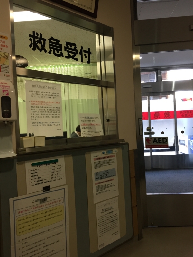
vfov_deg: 61.7
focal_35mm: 29
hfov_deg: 48.2
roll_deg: +2.6
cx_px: 96
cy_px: 128
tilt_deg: +0.8
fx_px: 216
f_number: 2.2
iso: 32
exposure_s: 1/30
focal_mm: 4.15
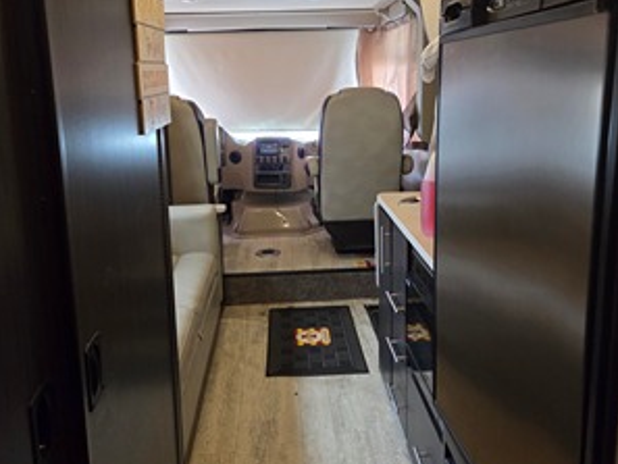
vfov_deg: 45.2
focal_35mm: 31
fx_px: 554
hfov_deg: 58.3
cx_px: 310
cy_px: 179
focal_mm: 5.4
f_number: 1.8
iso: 800
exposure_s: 1/120
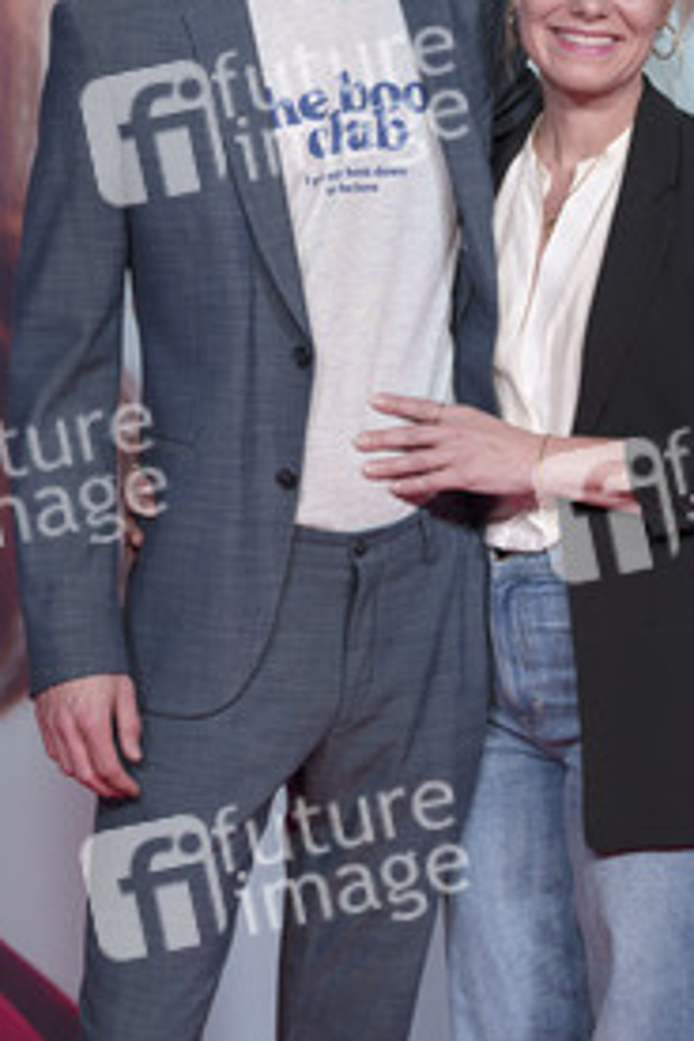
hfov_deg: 12.1
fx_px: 3267
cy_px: 306
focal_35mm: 113
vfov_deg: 18.0
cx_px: 385
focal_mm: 78
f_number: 2.8
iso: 500
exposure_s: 1/250
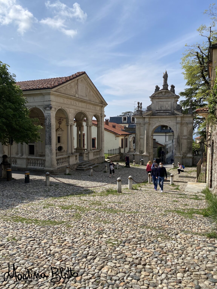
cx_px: 108
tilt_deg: -2.8
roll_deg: +0.1
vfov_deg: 67.3
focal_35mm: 26
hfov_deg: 53.1
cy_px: 144
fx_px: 217
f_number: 1.8
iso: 32
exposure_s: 1/4808
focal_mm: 4.25
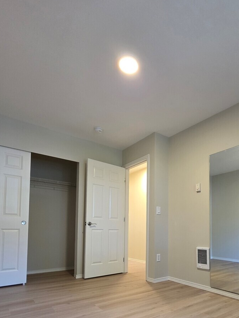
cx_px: 155
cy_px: 221
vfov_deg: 75.6
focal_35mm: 21
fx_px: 193
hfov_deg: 62.2
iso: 250
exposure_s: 1/60
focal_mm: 2.2
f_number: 1.9
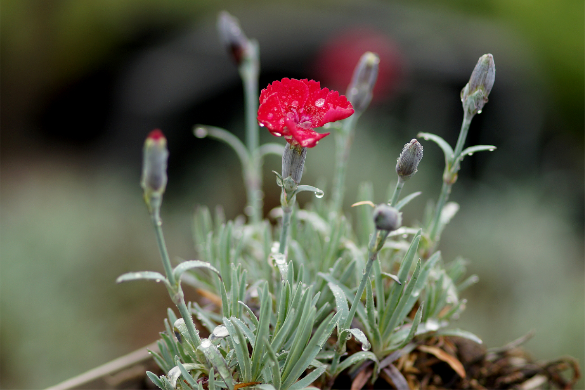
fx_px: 2437
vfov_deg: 9.1
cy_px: 195
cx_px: 292
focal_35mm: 150
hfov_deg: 13.7
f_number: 2.8
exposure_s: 1/160
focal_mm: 100
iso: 160
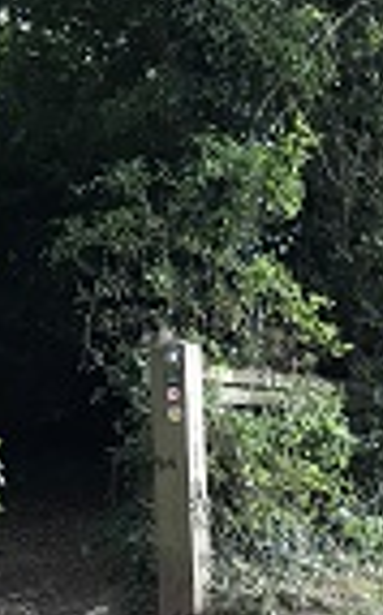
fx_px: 1390
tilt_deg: +3.2
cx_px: 129
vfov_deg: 25.0
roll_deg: +1.6
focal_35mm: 83
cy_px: 310
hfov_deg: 15.7
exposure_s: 1/25
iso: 32
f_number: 1.8
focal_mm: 3.99
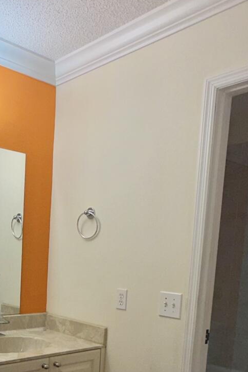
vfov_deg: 45.9
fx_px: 413
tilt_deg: -6.8
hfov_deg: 32.3
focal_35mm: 40
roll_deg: -2.6
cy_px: 300
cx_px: 44
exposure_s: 1/185
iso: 16
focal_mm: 2.22
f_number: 2.2
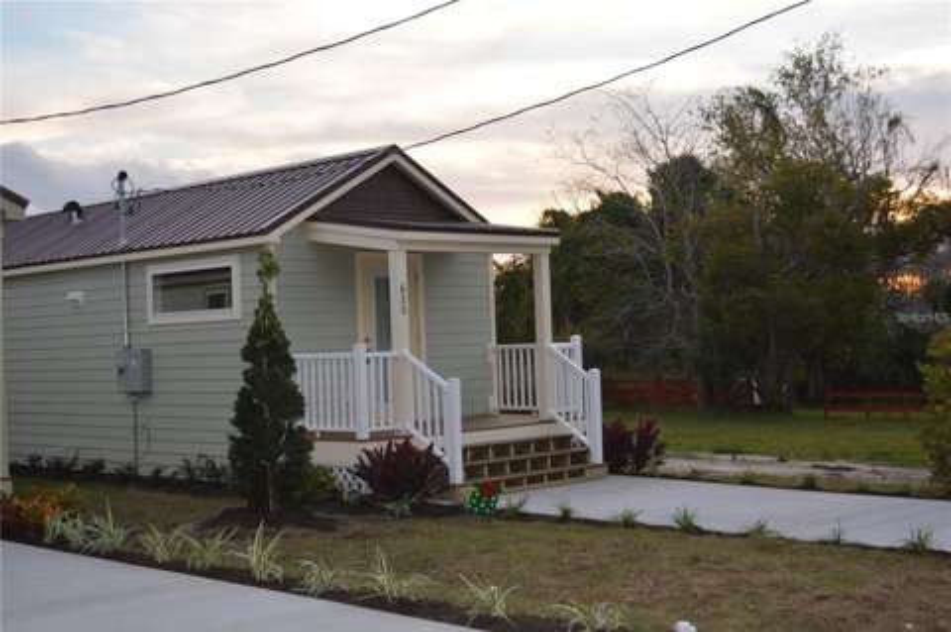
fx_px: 1346
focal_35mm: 51
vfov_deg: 26.4
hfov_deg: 38.9
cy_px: 316
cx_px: 476
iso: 250
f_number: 5
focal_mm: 34
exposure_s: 1/125
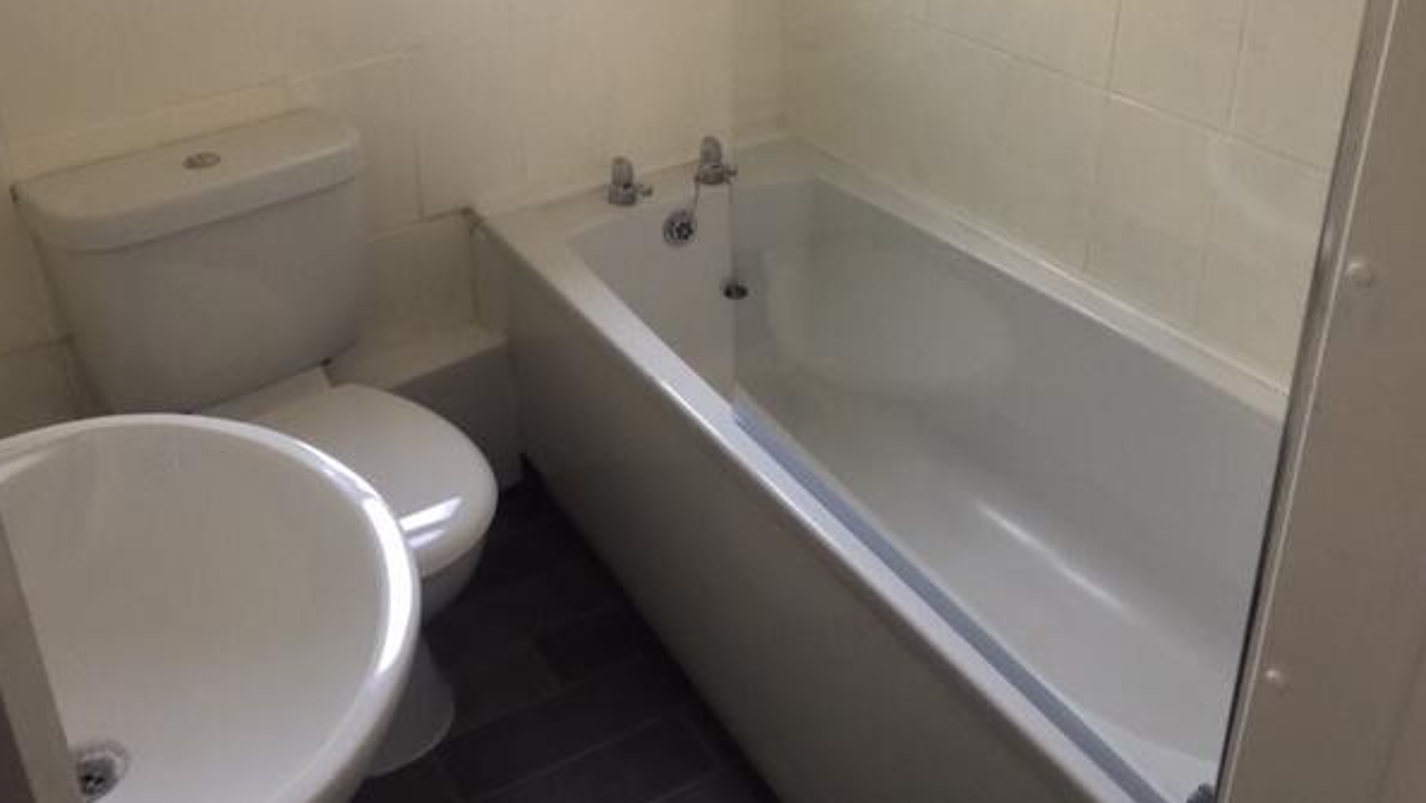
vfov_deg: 34.2
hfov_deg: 58.0
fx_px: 1286
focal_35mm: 34
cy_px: 242
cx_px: 661
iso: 64
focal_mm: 4.15
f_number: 2.2
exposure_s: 1/17
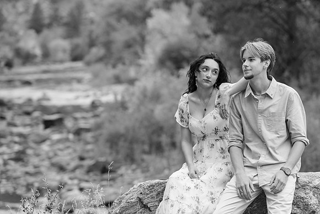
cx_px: 160
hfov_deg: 16.5
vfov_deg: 11.1
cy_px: 107
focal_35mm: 124
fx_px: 1102
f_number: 3.5
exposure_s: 1/250
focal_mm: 124
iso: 320
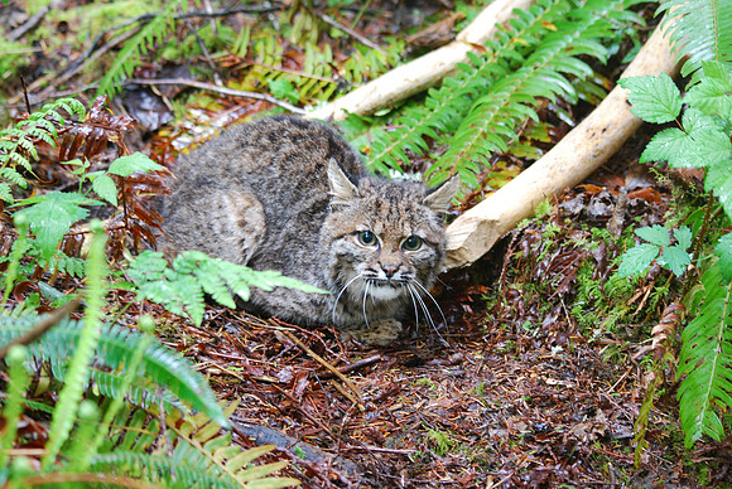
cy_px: 244
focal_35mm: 105
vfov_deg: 13.1
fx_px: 2137
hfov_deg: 19.4
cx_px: 366
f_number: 4
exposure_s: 1/15
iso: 400
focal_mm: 70
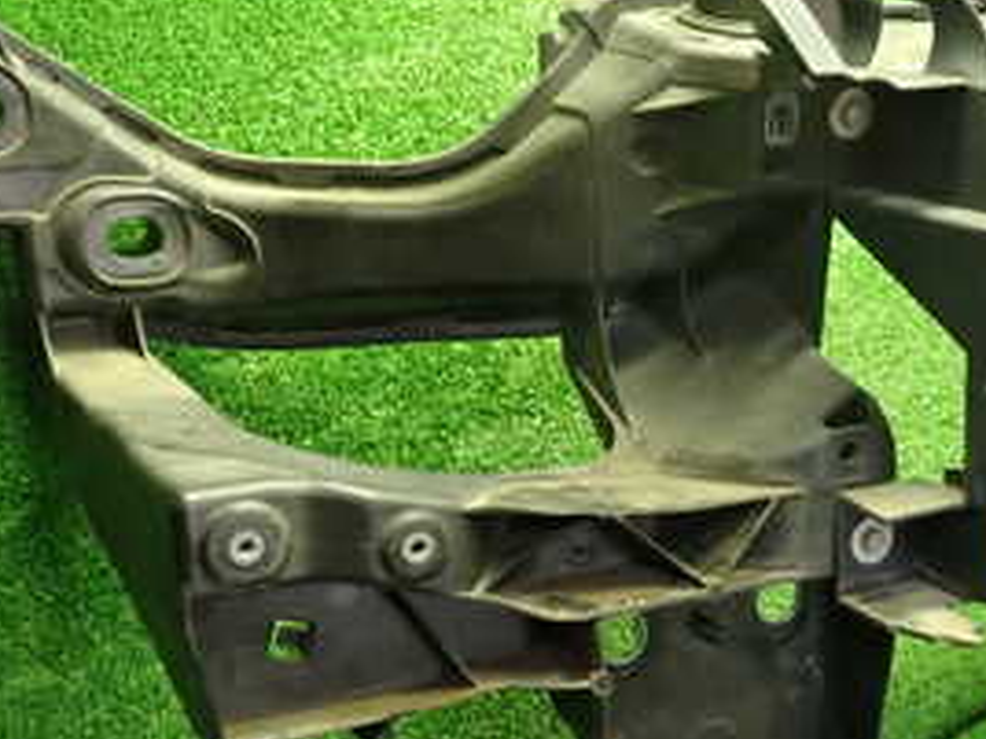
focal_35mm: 56
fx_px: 1595
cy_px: 507
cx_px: 898
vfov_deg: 25.9
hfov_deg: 32.5
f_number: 2
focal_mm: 4.5
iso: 400
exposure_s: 1/30
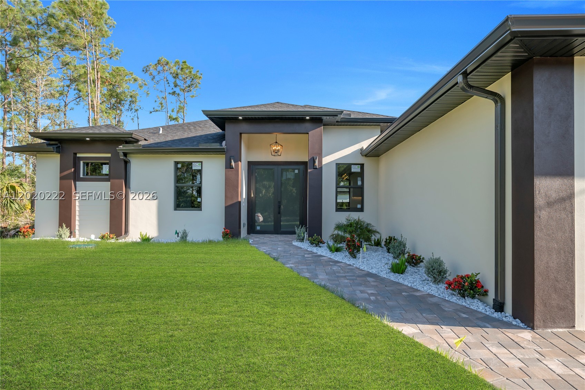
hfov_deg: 81.2
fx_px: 341
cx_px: 292
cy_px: 195
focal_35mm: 21
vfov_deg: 59.5
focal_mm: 14
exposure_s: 1/160
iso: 100
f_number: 6.3
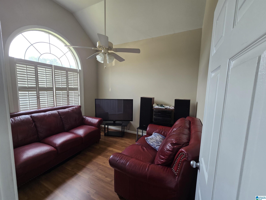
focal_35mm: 13
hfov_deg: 106.2
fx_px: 100
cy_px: 100
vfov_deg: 89.9
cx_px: 133
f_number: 2.2
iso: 64
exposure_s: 1/60
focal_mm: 2.2
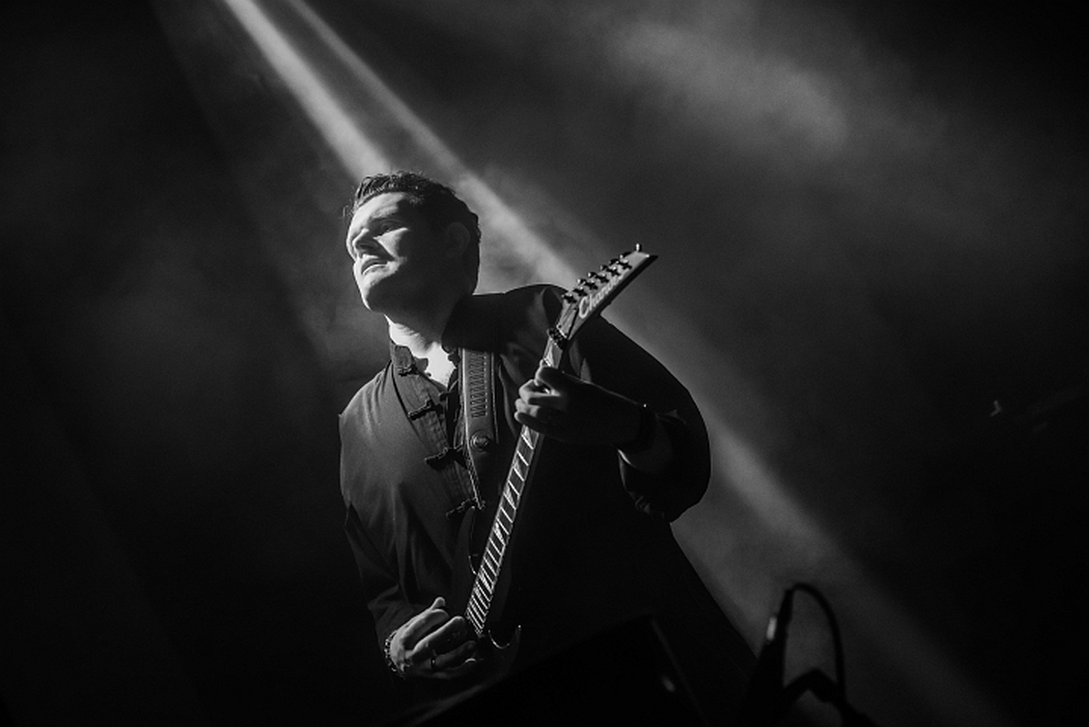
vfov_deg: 14.0
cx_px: 544
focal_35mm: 98
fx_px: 2966
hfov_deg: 20.8
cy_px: 364
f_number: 3.2
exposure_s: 1/320
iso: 3200
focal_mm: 98
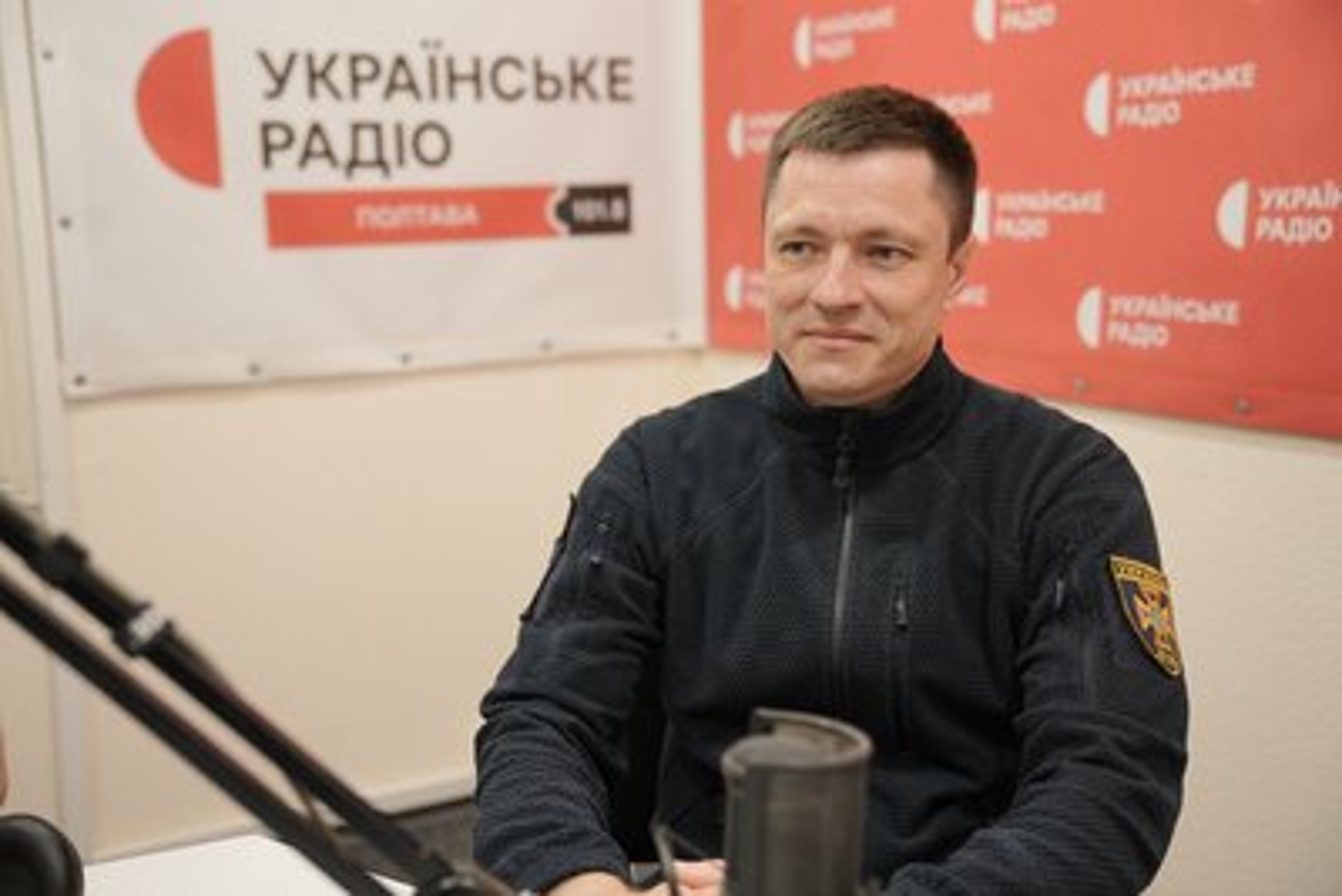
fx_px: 1566
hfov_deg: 46.4
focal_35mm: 42
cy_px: 448
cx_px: 671
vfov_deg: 31.9
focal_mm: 42
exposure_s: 1/60
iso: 640
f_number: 2.8
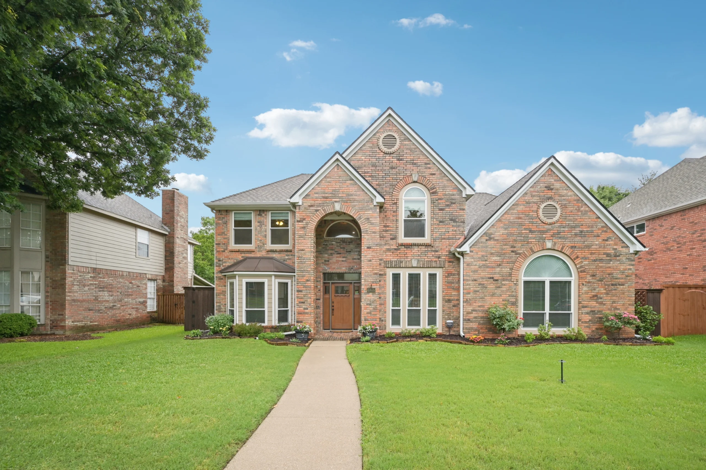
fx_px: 274
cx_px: 353
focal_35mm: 14
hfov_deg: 104.3
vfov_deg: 81.1
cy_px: 235
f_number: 9
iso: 250
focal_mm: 14
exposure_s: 1/100
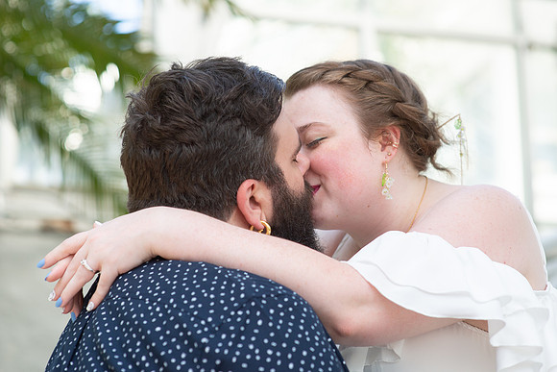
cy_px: 173
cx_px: 299
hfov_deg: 22.3
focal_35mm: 91
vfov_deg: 15.0
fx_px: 1410
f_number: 3.5
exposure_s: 1/320
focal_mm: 85
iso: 400
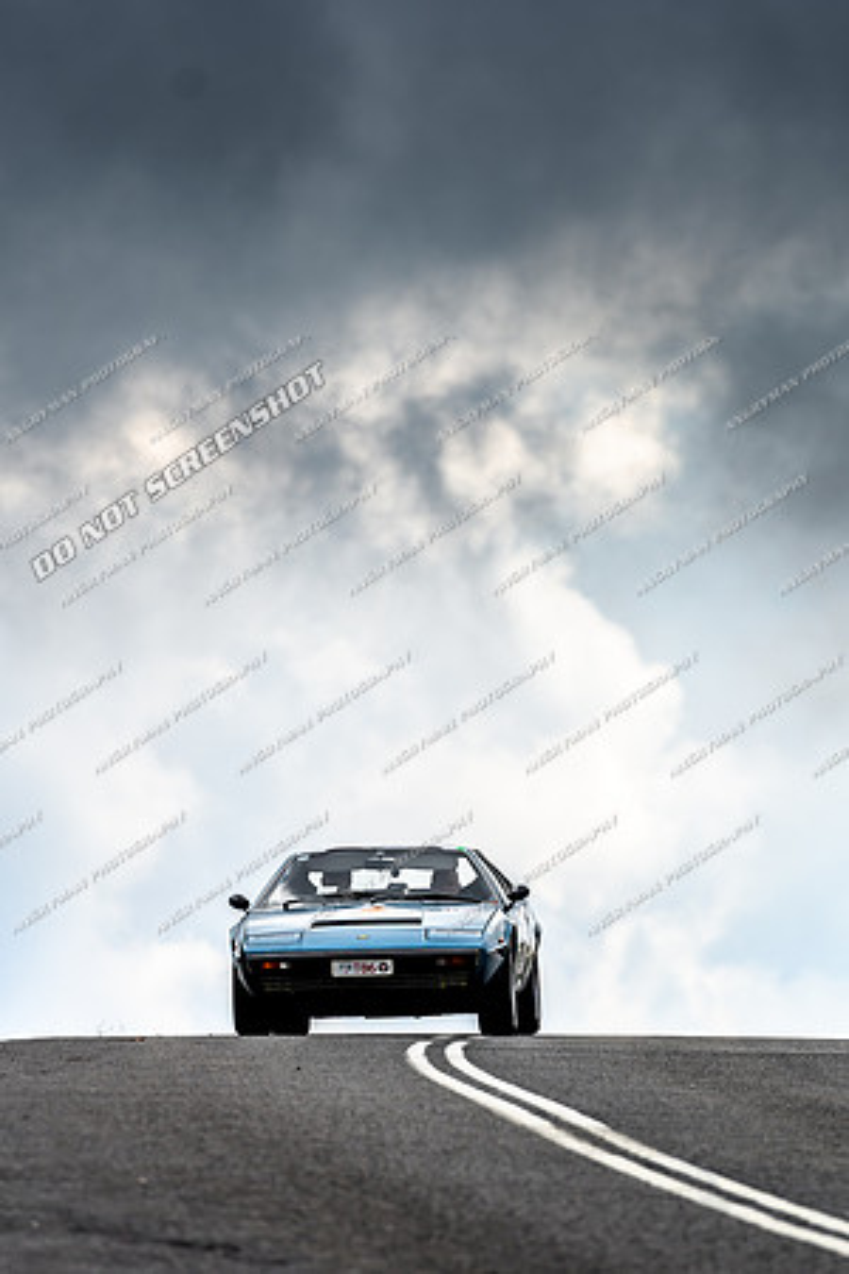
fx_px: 10612
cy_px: 637
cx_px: 424
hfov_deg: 4.6
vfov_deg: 6.9
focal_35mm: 300
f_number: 4
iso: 200
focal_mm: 200
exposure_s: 1/1600
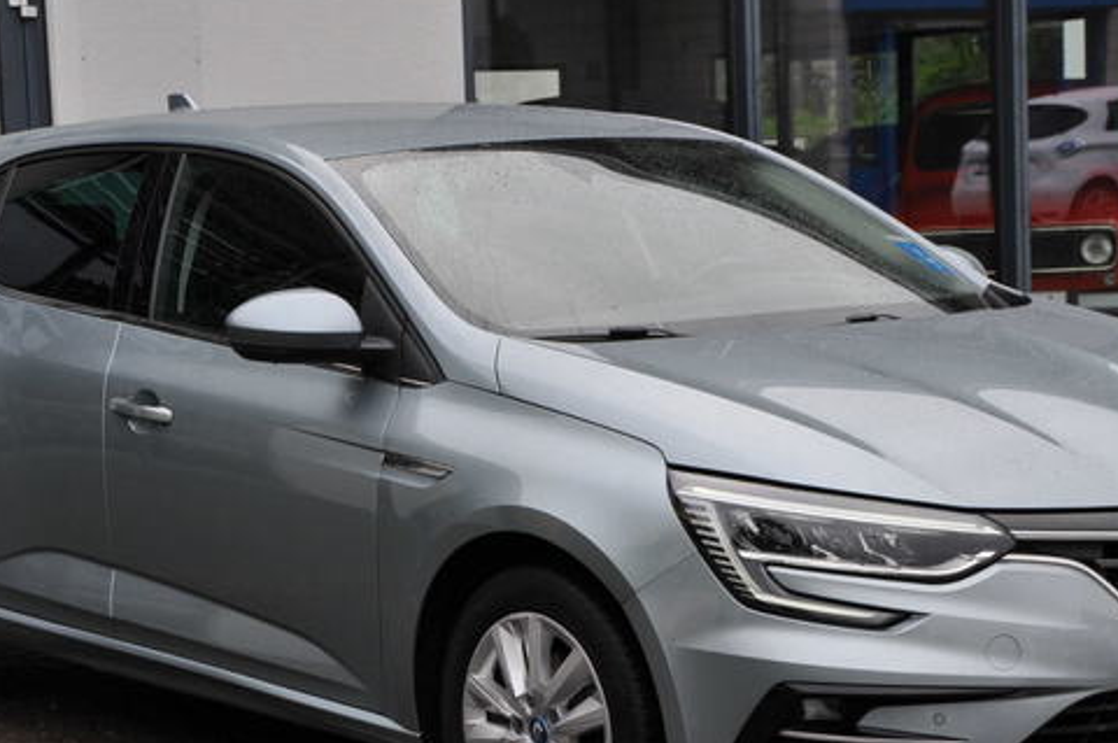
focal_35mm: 105
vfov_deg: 13.0
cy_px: 438
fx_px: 3257
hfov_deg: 19.5
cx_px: 585
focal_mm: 42
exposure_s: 1/250
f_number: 8
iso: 200
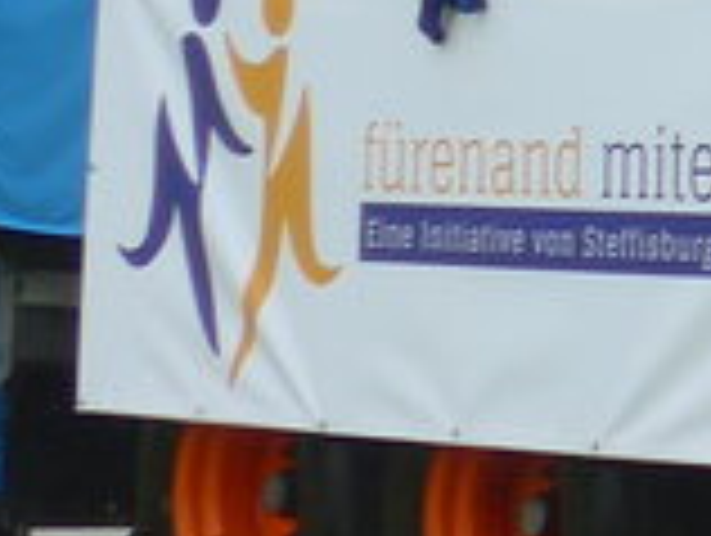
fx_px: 6871
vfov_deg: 4.4
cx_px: 2097
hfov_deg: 5.6
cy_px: -369
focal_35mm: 334
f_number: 2.8
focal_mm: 9
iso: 80
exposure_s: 1/1000
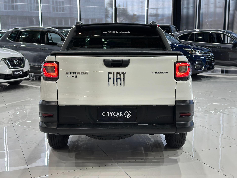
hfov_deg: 39.7
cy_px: 89
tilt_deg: -9.6
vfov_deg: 30.3
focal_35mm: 48
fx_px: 329
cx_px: 118
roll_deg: -0.1
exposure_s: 1/120
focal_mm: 6.86
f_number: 1.78
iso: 125
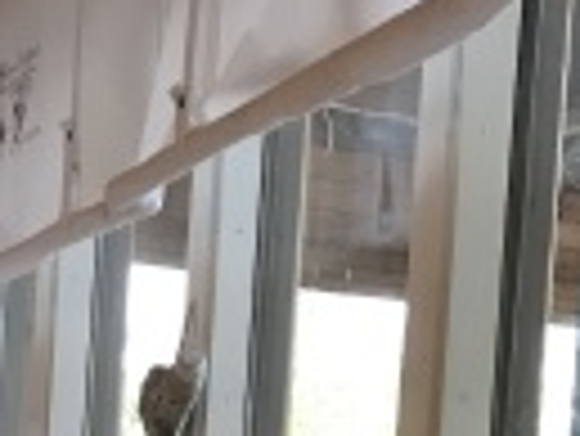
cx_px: -61
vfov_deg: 11.4
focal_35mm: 119
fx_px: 1996
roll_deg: -3.1
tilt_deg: -3.3
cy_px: 845
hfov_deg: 16.1
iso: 64
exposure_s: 1/17
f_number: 1.8
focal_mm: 3.99
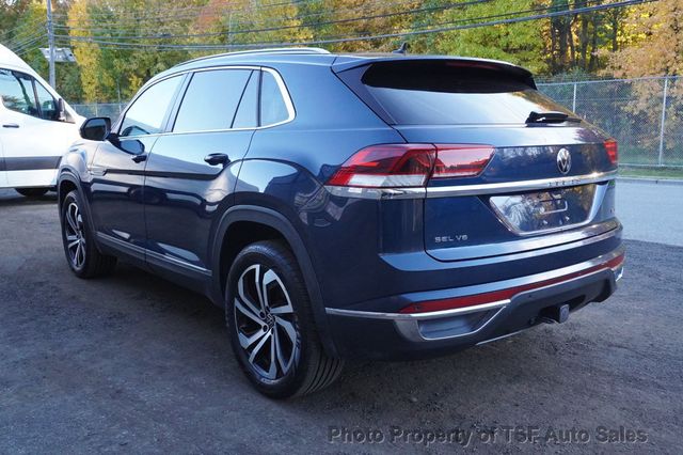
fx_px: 626
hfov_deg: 57.2
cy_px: 228
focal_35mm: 33
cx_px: 342
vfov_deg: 39.9
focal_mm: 22
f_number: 9
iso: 3200
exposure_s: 1/250
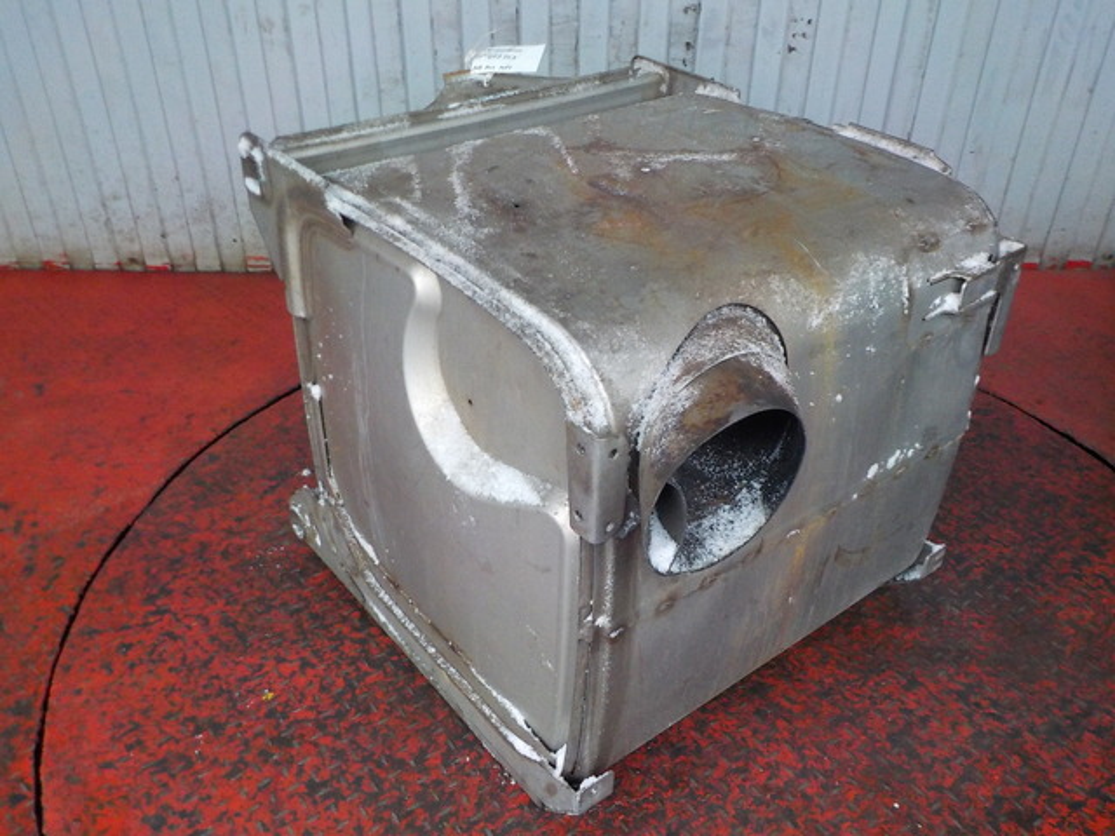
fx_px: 966
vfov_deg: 46.8
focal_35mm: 30
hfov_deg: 60.0
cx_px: 558
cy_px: 418
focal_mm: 4.1
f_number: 3.3
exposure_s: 1/8
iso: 450
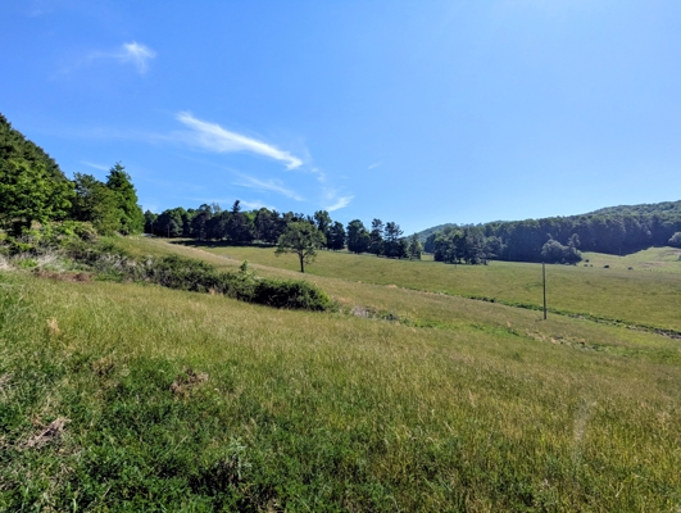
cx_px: 340
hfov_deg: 94.4
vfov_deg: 78.3
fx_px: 315
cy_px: 256
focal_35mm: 16
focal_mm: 2.35
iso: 52
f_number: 2.2
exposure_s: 1/2247
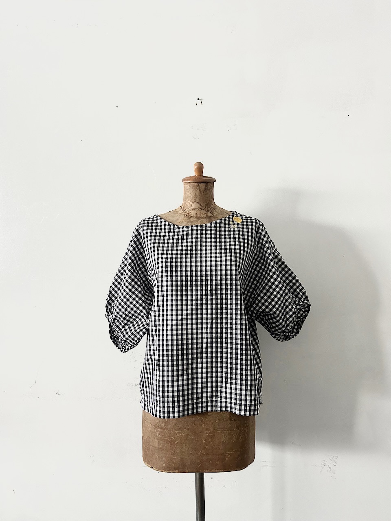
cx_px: 196
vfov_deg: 67.3
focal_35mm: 26
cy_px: 260
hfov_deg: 53.1
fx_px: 392
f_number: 1.5
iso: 320
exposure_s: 1/60
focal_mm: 5.7
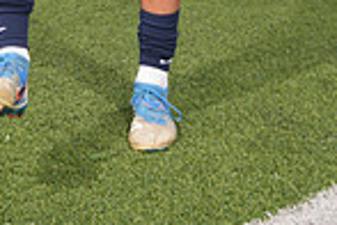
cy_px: -289
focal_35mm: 110
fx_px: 1030
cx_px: 76
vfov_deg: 10.8
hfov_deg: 18.4
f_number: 7.1
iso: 100
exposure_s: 1/200
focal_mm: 36
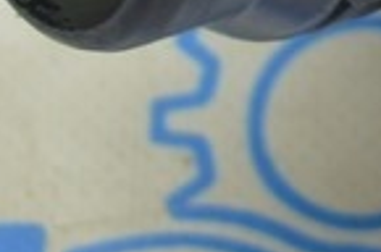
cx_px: 610
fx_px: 3812
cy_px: -264
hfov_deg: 5.7
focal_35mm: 361
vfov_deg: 3.8
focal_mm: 34
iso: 400
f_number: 5.6
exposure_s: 1/20
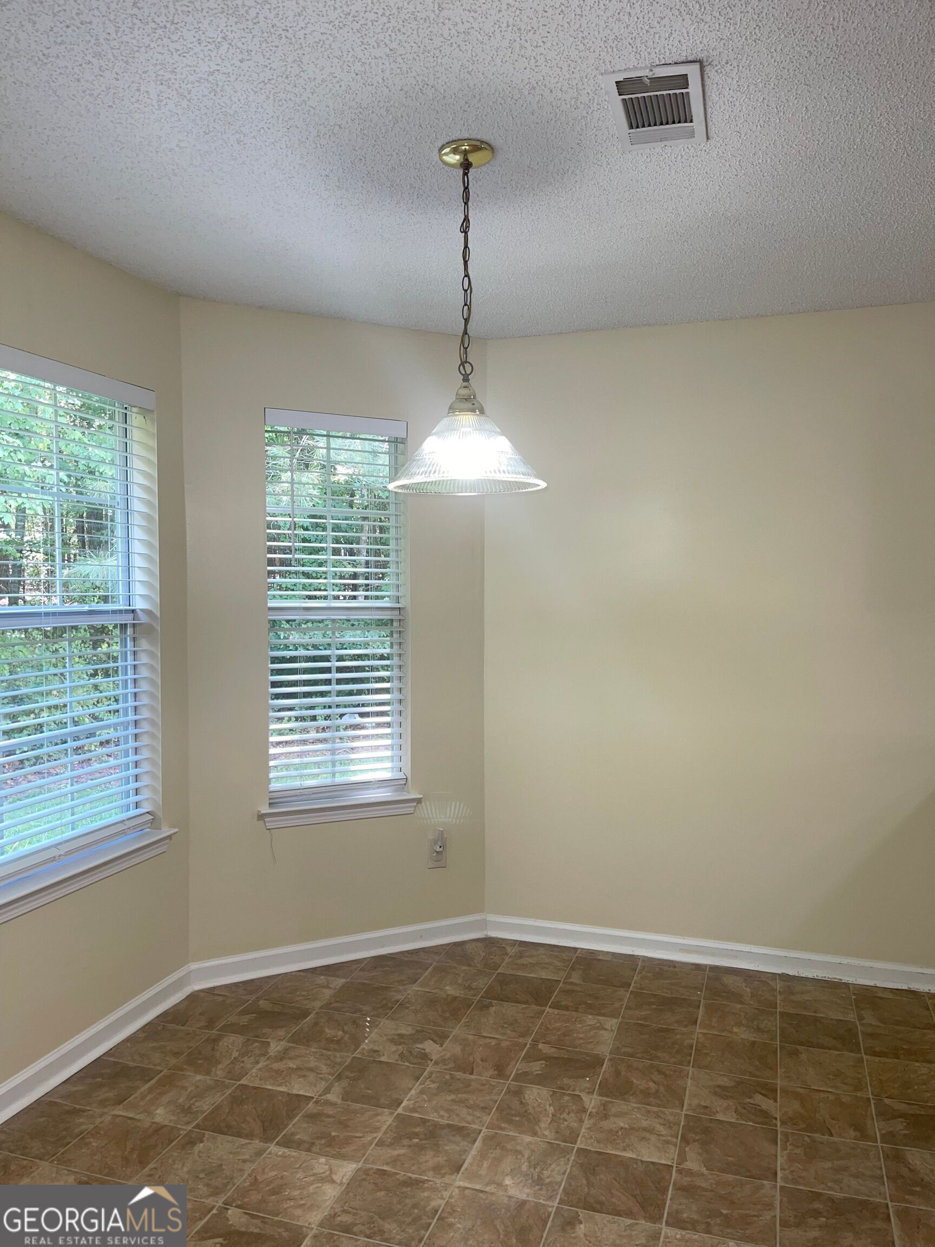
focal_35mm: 25
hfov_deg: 54.9
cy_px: 624
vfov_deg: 69.4
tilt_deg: -1.9
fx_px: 900
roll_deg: +0.2
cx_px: 468
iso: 40
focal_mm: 5.1
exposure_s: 1/26
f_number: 1.6
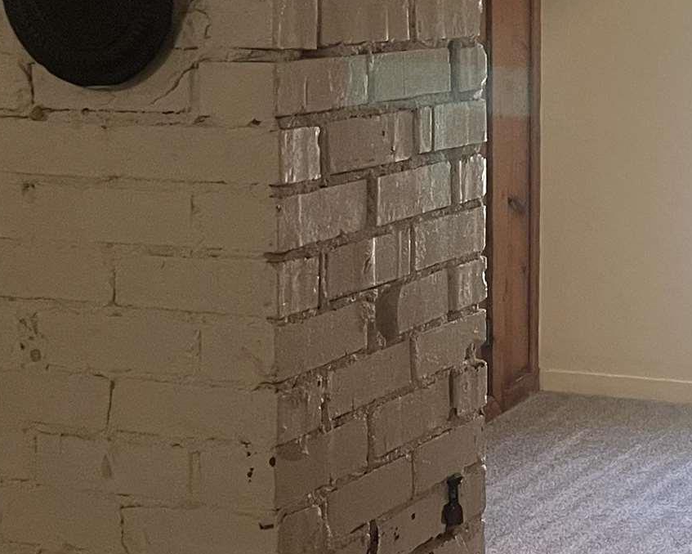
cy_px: 166
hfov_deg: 20.1
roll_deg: -0.2
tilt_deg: -5.3
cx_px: 709
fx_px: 1885
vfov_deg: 16.7
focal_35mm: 92
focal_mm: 4.2
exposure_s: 1/60
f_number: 1.6
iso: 200
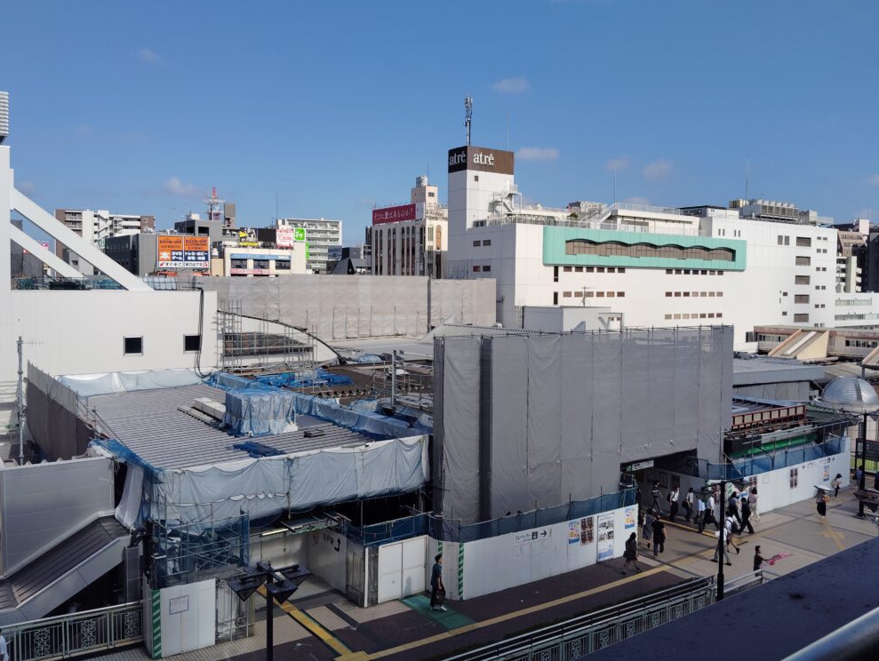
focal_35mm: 29
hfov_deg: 61.6
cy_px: 327
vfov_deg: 48.3
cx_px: 447
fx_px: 737
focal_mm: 4.22
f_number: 1.8
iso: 50
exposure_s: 1/1380
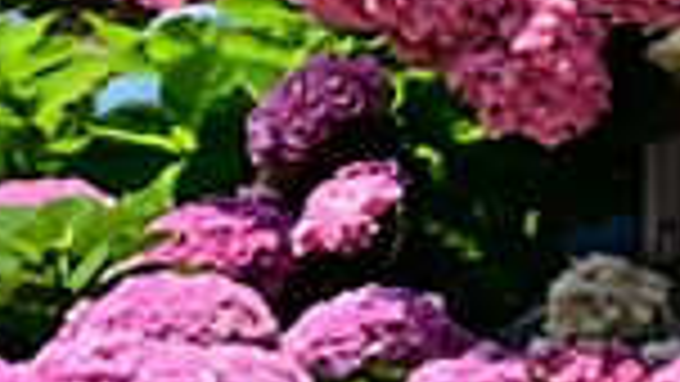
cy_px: -647
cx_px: 1729
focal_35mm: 237
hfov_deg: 8.2
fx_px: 4277
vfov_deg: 4.9
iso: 800
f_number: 22
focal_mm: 28.5
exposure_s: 1/125
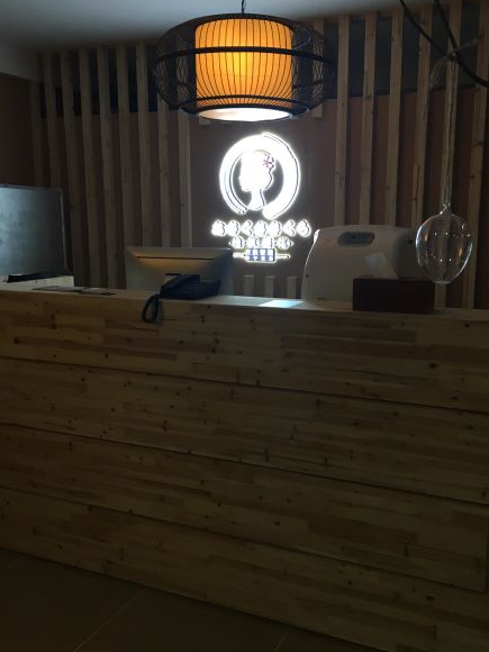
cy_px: 344
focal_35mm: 35
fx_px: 659
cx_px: 260
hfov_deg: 40.7
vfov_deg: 52.6
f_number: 2.2
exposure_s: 1/33
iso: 32
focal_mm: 4.15
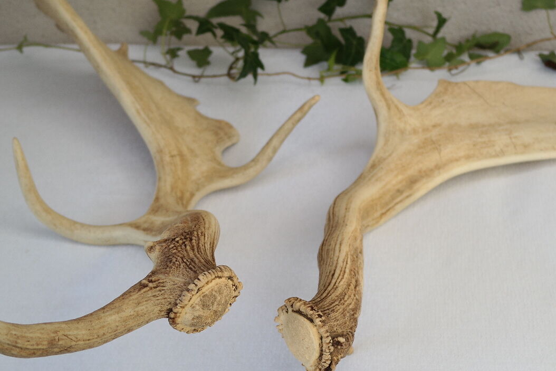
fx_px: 911
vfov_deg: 23.0
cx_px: 329
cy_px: 198
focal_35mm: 59
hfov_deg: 33.8
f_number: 3.5
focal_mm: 24
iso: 100
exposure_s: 1/100
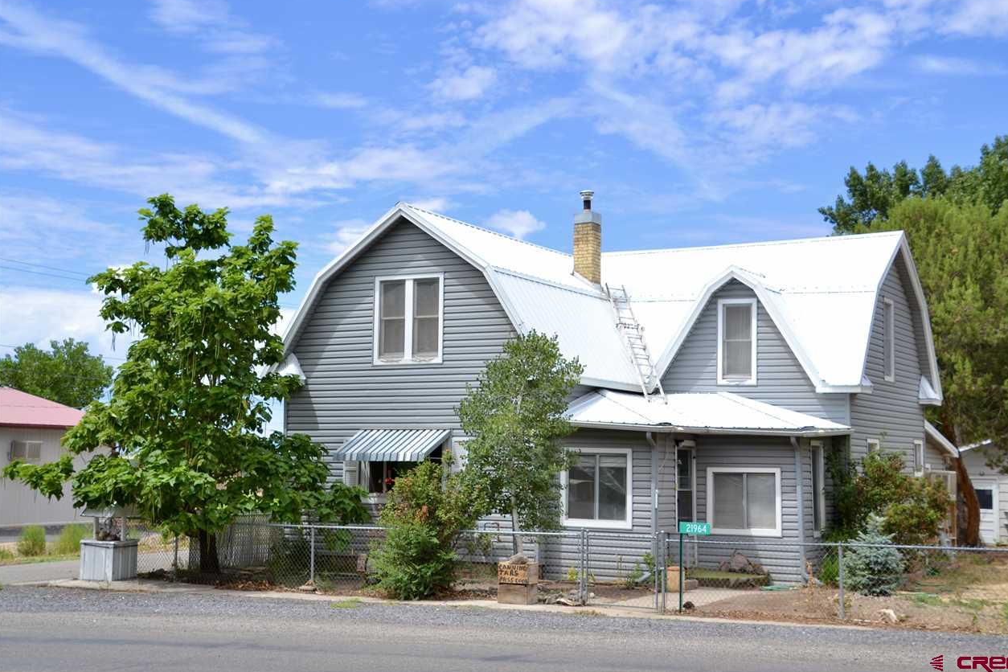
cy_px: 332
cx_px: 510
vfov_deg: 27.5
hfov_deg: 40.3
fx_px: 1372
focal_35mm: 49
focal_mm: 32
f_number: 9
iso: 100
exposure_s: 1/320
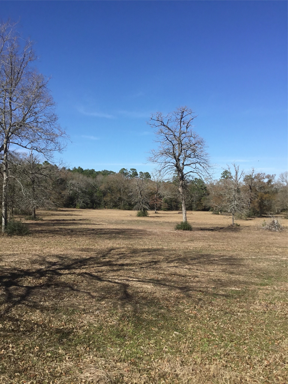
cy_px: 192
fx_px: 344
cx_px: 144
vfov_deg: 58.4
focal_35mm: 31
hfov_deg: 45.4
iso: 25
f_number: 2.4
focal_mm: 3.3
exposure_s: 1/1538
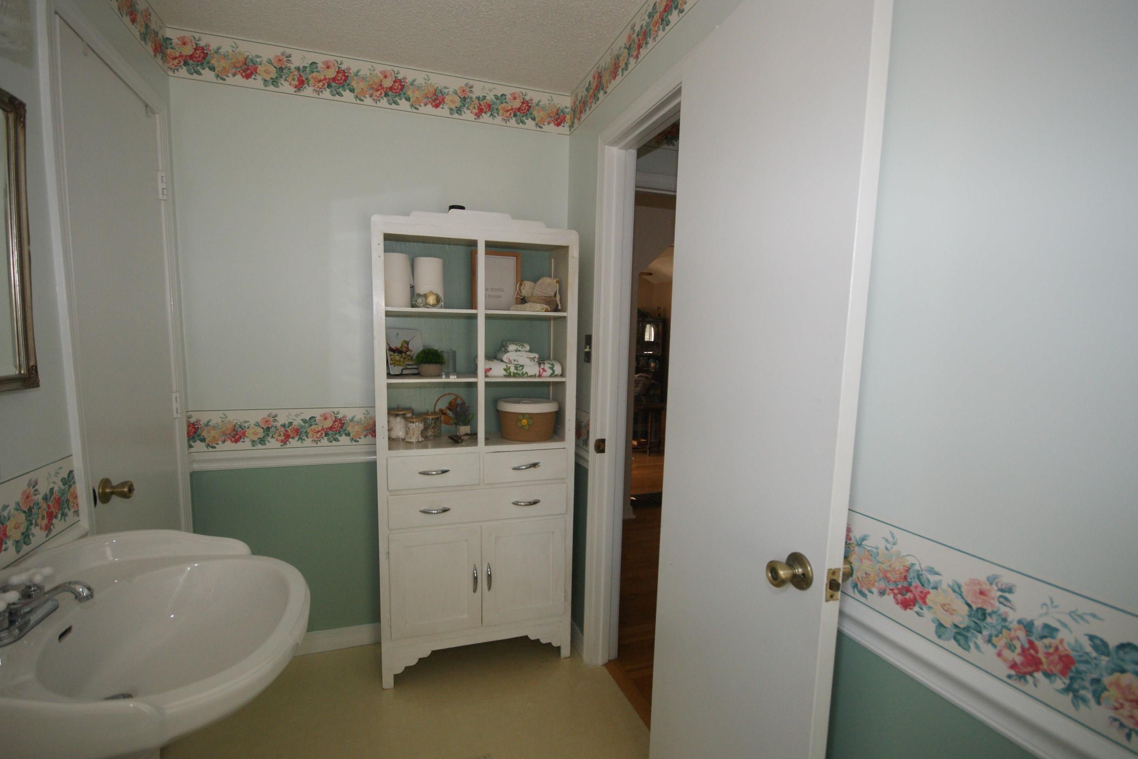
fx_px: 506
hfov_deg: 96.7
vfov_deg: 73.7
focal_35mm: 16
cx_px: 555
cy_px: 402
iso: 400
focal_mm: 10
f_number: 5.6
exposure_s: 1/60
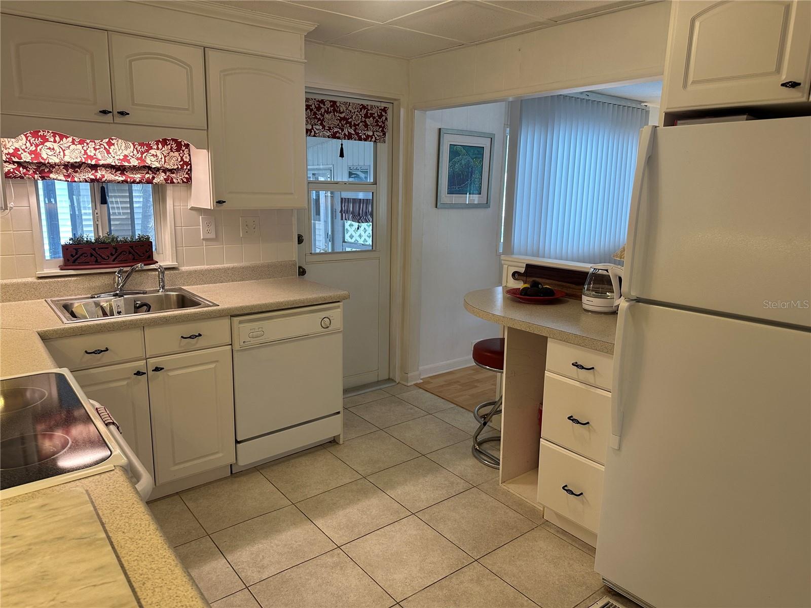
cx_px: 406
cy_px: 304
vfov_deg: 56.8
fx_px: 562
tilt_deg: -11.2
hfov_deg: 71.6
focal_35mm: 24
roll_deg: -1.1
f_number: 1.78
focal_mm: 6.86
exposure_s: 1/120
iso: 125
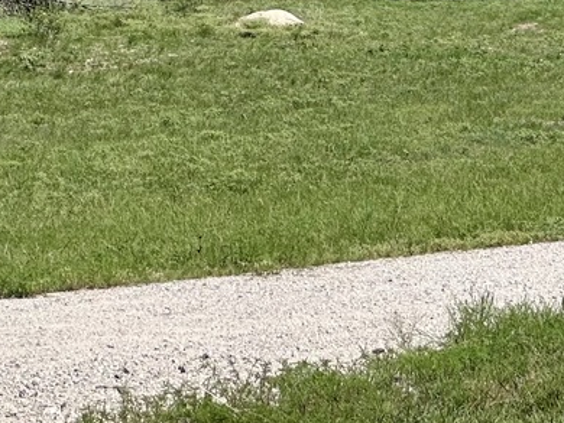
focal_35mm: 284
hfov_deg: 6.9
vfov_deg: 5.2
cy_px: -193
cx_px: 790
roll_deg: +1.0
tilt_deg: +1.6
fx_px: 4630
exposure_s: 1/1119
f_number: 2.8
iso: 32
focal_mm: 9
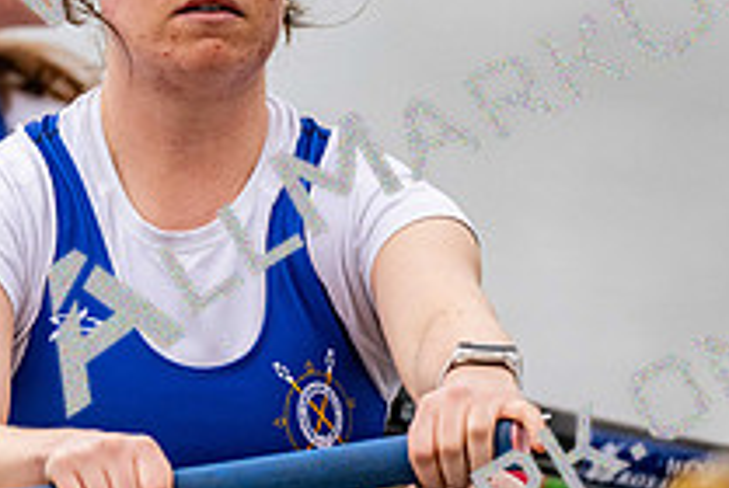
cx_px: -251
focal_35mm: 1662
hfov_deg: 1.2
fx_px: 33702
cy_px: 85
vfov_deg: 0.8
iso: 900
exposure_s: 1/2500
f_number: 4
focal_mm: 600
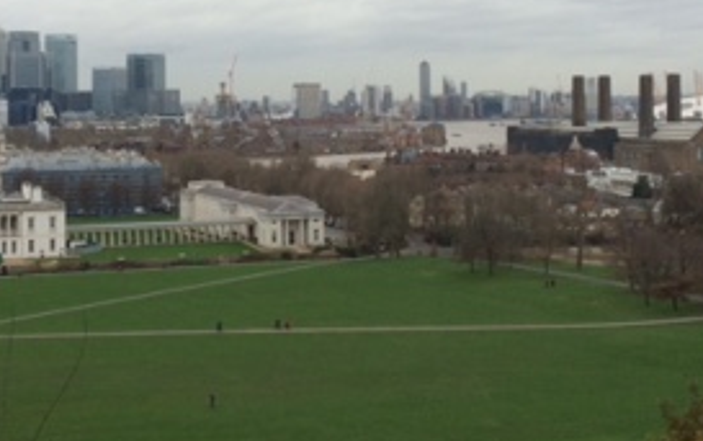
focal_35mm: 72
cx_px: 327
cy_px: 88
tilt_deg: +0.8
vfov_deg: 18.0
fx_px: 1380
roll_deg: +1.7
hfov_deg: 28.6
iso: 32
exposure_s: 1/163
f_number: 2.2
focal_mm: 4.15
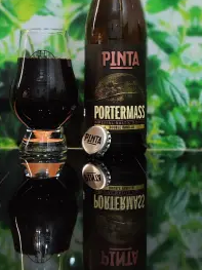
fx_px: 568
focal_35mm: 73
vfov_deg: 26.4
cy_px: 69
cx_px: 85
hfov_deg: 20.1
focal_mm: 7.1
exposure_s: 1/100
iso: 1319
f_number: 1.9
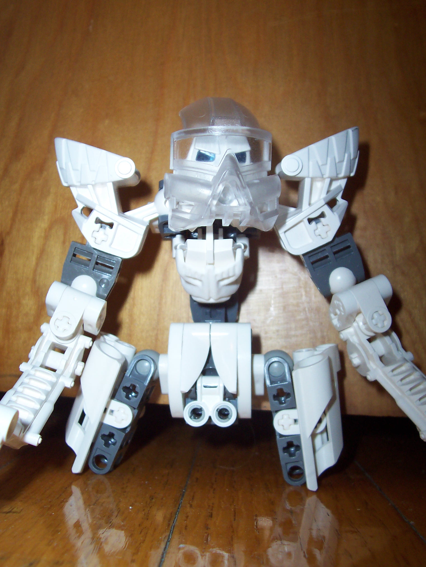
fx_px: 607
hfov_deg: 38.7
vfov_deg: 50.1
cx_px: 213
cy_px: 284
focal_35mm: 37
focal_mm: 5.6
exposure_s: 1/60
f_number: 2.8
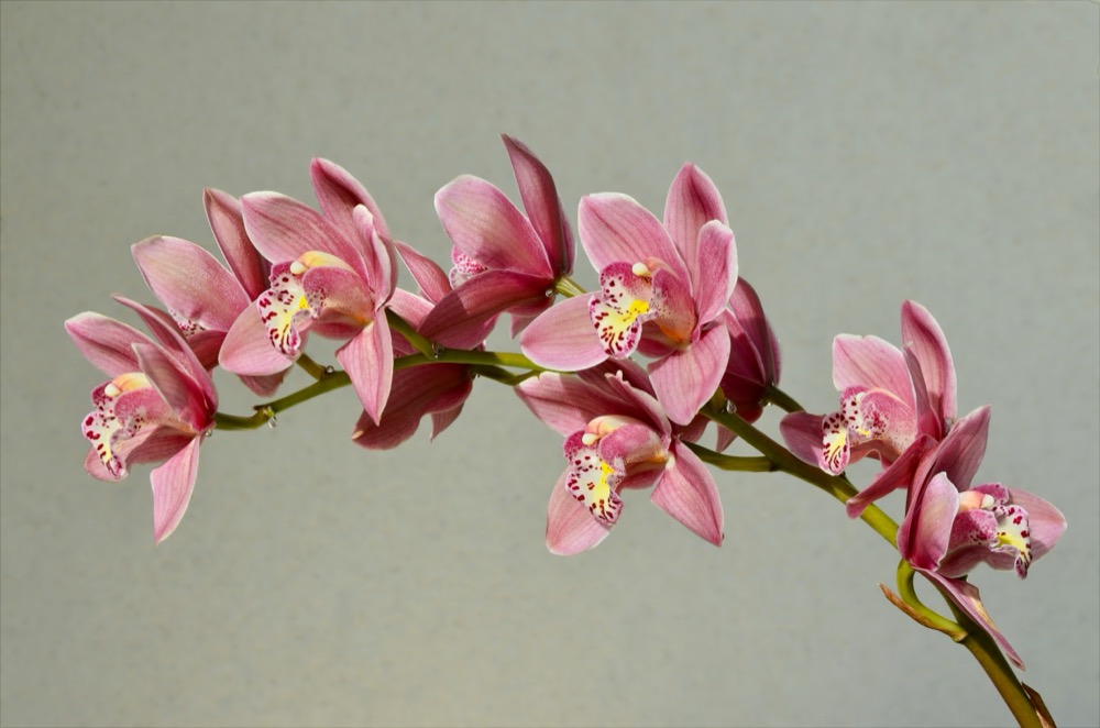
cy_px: 364
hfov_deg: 27.0
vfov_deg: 18.1
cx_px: 550
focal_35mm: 75
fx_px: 2287
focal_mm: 50
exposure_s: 1/320
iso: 200
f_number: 11
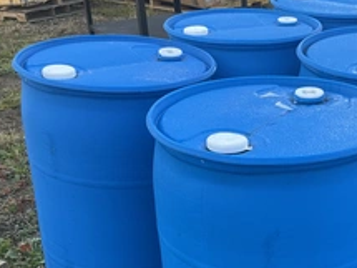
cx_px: 267
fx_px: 557
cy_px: 221
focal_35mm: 54
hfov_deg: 34.8
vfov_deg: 26.4
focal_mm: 3
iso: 40
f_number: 1.8
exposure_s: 1/122
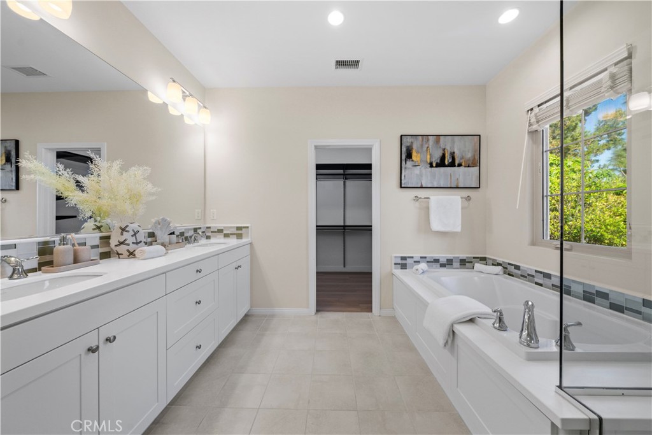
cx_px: 326
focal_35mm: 12
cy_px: 218
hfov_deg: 112.6
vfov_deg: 90.0
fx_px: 217
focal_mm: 12
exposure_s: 1/15
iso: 800
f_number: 8
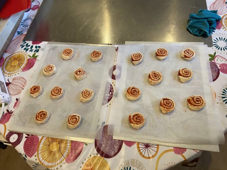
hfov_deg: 67.3
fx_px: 170
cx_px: 114
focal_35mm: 26
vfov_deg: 53.0
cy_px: 85
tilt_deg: -61.0
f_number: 1.8
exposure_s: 1/50
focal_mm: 4.25
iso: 250
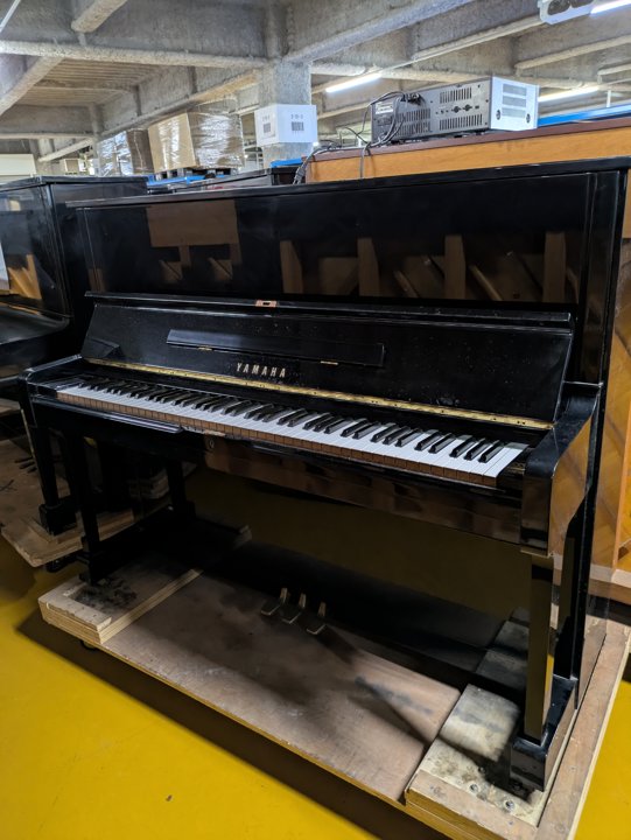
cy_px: 420
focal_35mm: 25
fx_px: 607
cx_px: 316
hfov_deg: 54.9
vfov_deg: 69.4
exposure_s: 1/25
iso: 166
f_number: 1.89
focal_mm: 5.43
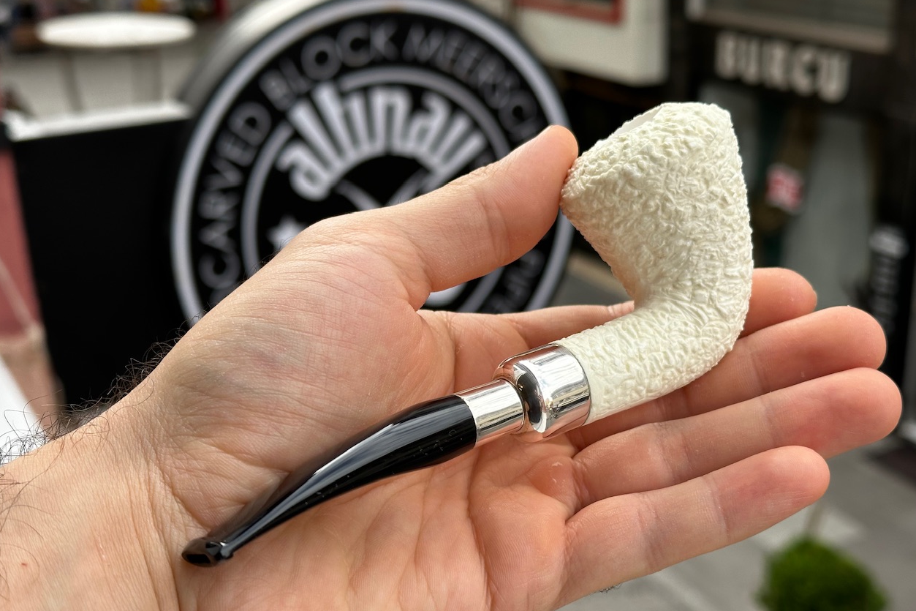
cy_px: 329
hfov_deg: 38.9
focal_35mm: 51
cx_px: 450
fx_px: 1297
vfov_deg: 26.5
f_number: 1.78
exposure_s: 1/903
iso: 64
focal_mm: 6.86
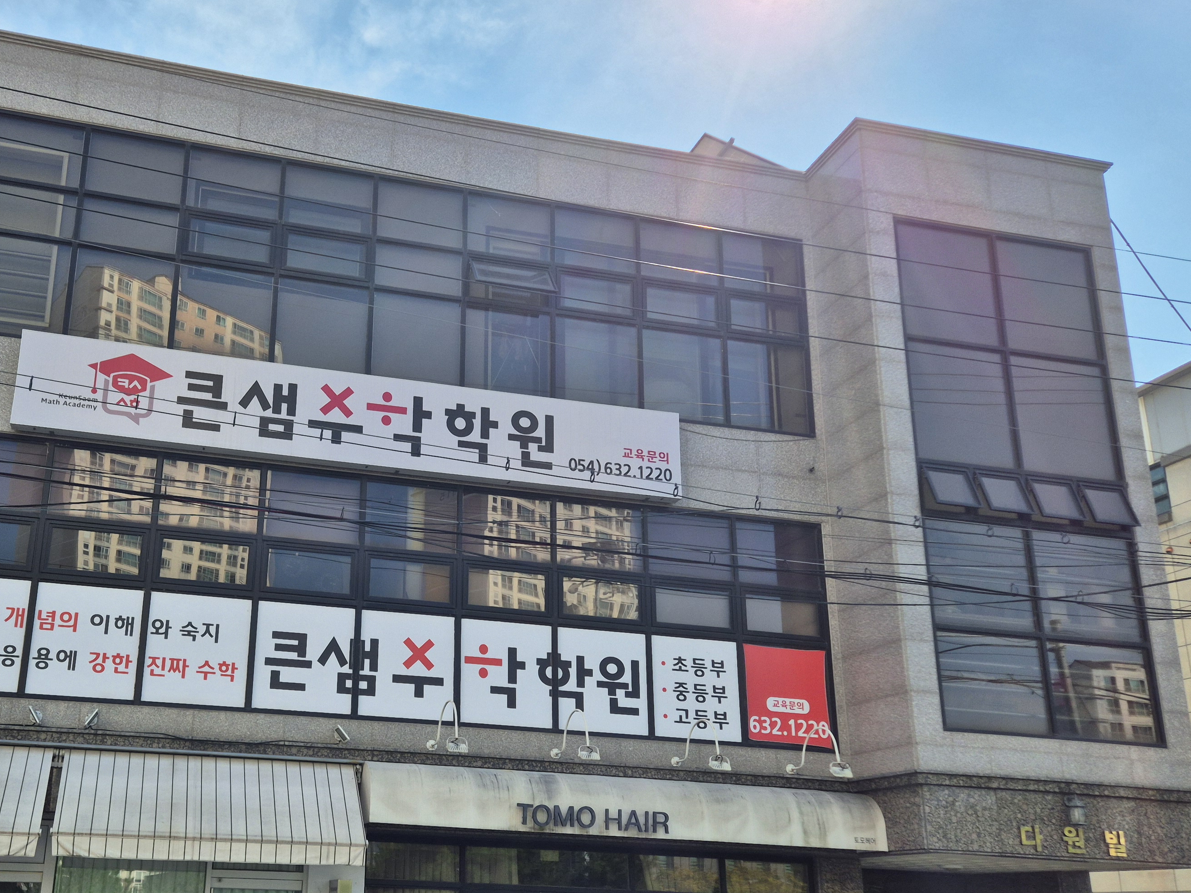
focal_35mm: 35
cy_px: 540
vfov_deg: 40.5
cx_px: 378
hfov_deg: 51.5
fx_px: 1204
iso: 25
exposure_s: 1/4128
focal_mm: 5.4
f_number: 1.8
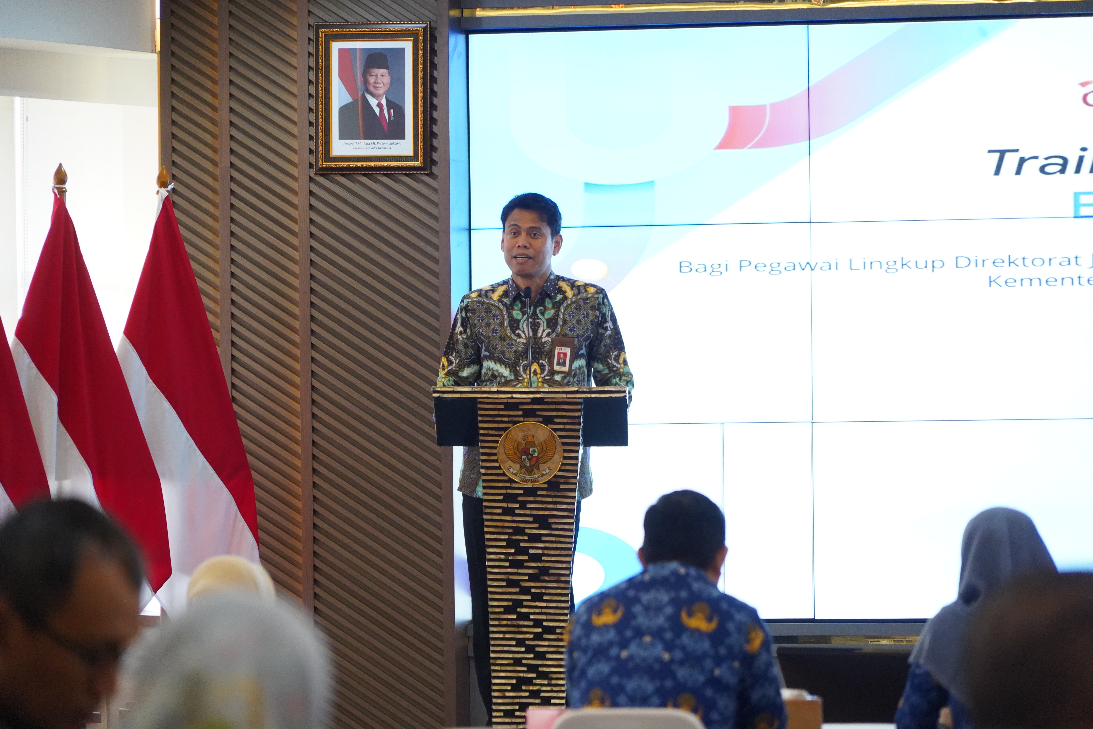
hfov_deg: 9.1
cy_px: 363
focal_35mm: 227
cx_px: 547
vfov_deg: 6.1
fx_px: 6891
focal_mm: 226
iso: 6400
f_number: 6.3
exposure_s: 1/160
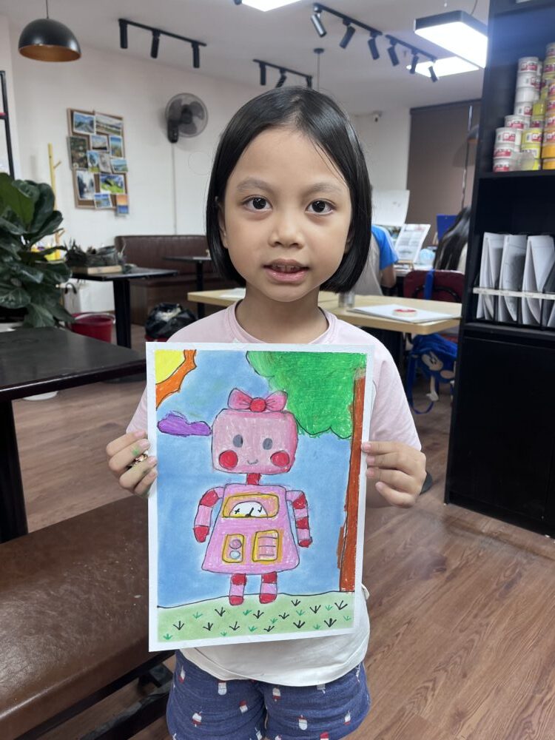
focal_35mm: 26
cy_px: 370
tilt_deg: -14.8
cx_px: 278
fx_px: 556
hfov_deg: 53.1
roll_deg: +0.0
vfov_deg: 67.3
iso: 64
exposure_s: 1/100
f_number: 1.6
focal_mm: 5.1
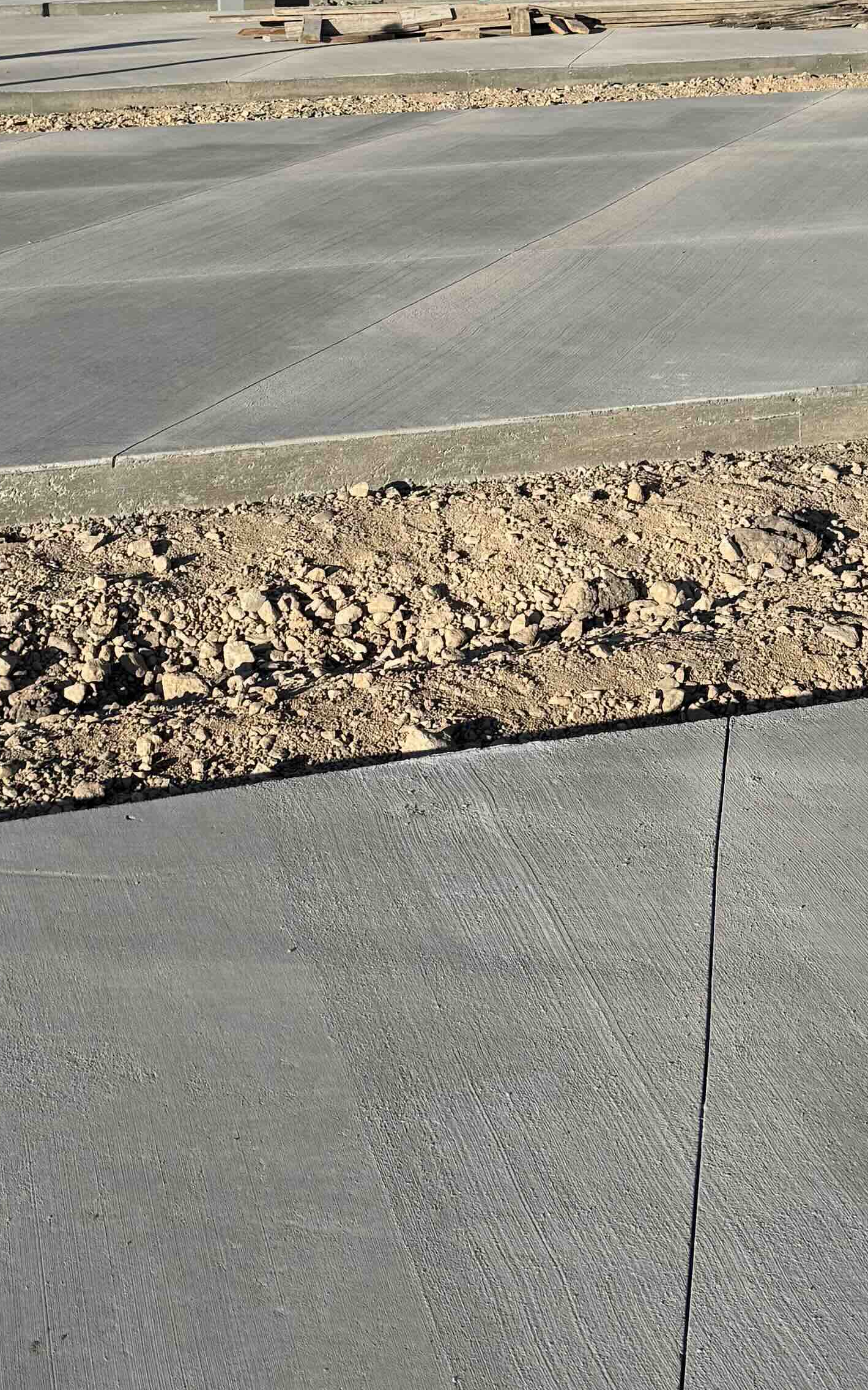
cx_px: 459
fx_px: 2423
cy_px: 156
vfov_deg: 30.7
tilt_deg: -5.7
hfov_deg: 20.3
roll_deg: +1.0
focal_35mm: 64
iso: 80
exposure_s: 1/3953
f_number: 1.78
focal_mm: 6.76
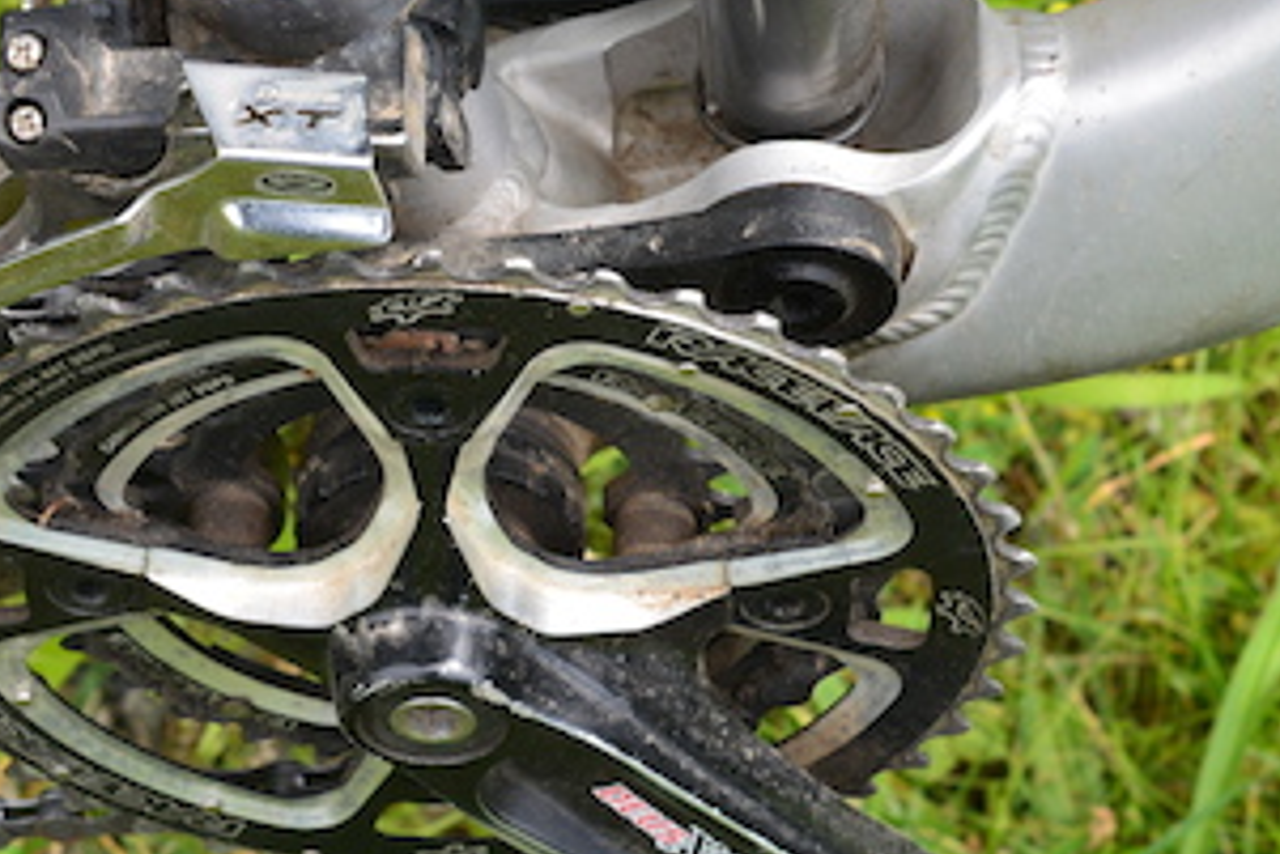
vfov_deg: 8.0
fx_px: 6047
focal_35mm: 170
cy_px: -272
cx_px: 527
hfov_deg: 12.1
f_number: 10
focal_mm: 50
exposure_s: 1/200
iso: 400
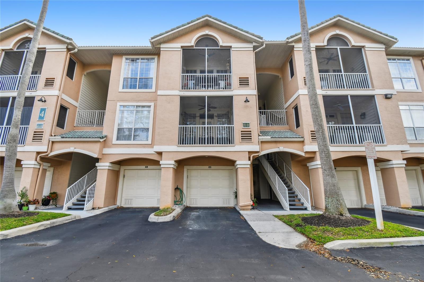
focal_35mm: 15
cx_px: 212
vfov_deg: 77.3
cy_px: 141
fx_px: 177
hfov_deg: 100.4
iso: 100
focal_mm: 10
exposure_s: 1/125
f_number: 7.1
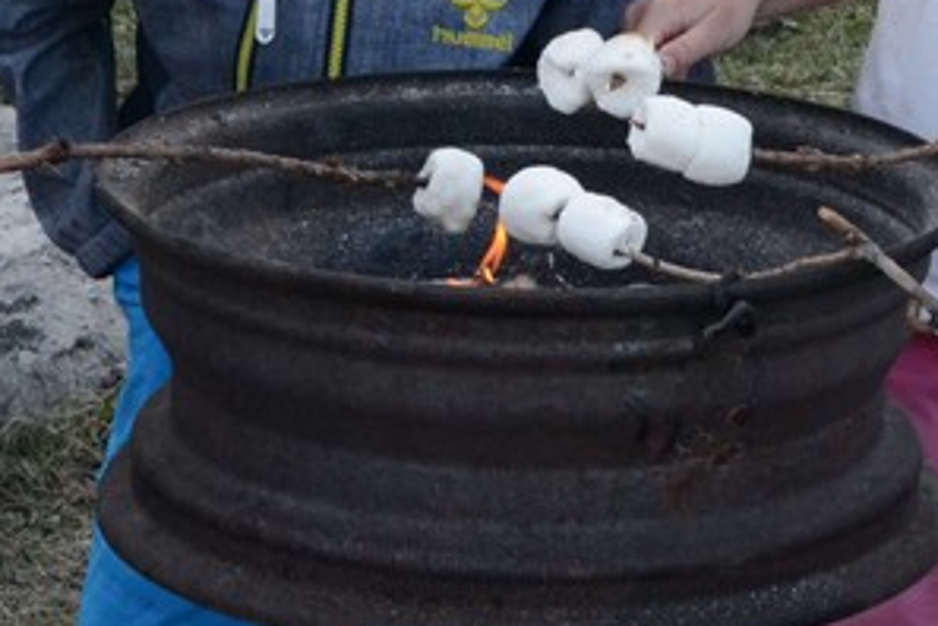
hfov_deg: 13.2
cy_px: -131
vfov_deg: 8.8
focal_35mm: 155
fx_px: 4038
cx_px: 695
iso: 1600
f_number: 9
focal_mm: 30
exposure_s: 1/320
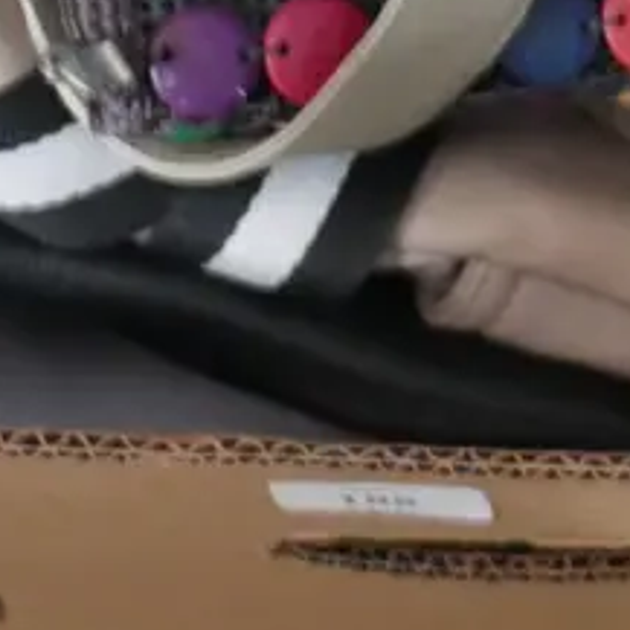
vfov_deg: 8.8
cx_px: 595
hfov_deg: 9.1
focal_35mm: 192
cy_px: -437
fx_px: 3953
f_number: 5.1
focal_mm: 23
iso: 3200
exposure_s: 1/25
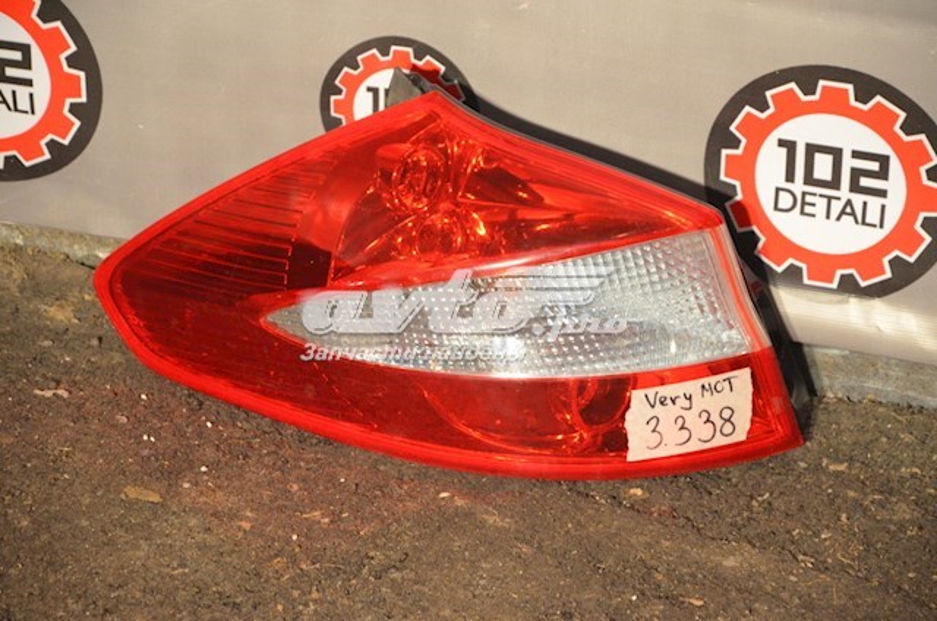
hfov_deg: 13.1
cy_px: 310
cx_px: 468
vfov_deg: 8.7
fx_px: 4091
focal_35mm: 158
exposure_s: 1/30
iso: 2800
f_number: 5.6
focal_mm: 105
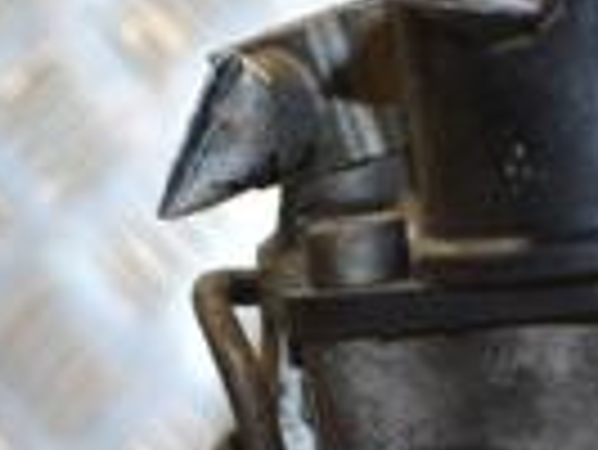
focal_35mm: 208
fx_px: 3596
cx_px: 463
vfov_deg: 7.1
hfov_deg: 9.5
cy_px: 598
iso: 400
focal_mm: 32
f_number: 4.8
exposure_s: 1/100
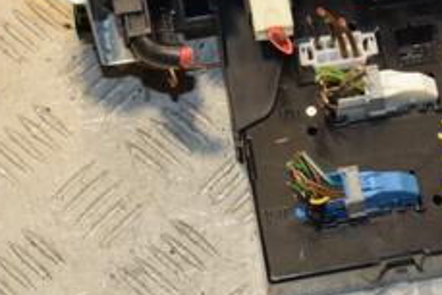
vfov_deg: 11.6
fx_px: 1450
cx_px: 338
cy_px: 25
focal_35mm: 118
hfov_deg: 17.2
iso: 800
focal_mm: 30
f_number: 7.1
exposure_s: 1/200
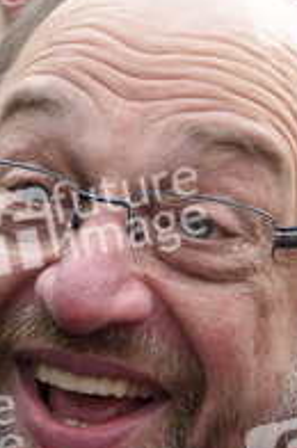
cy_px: 336
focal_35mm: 245
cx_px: 155
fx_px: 3042
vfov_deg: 8.4
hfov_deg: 5.6
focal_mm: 120
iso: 360
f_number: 8
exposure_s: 1/250
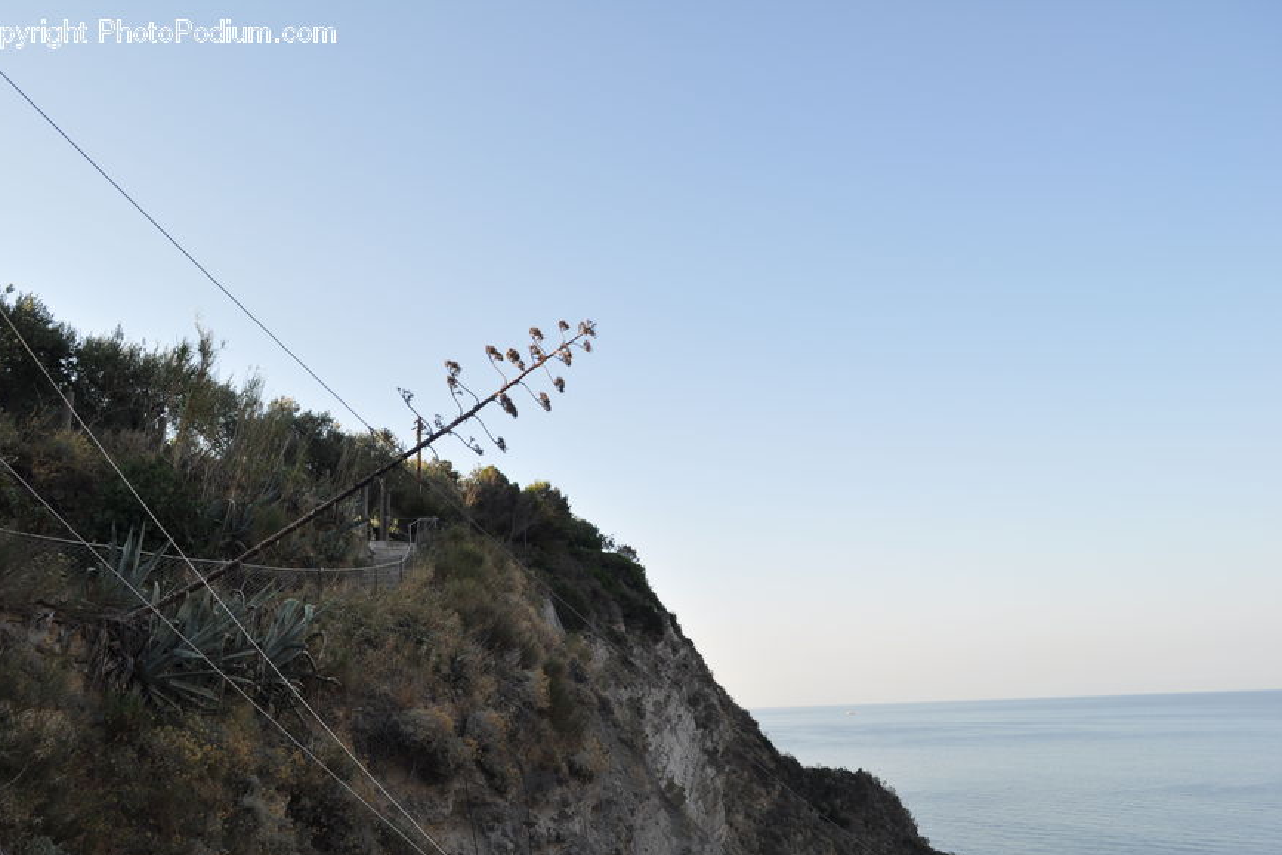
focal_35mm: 28
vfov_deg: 46.4
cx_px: 627
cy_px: 439
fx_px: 997
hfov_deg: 65.5
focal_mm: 18
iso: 200
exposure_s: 1/200
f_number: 7.1
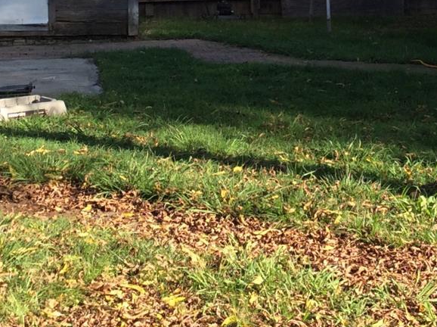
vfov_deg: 17.4
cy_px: 4
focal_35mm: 83
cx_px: 240
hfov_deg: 23.6
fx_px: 1047
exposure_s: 1/417
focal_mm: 3.3
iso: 32
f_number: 2.4
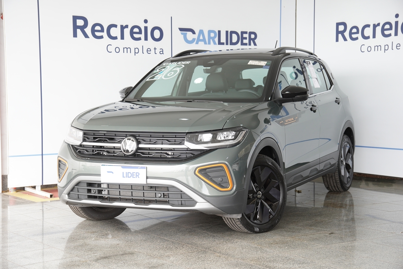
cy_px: 134
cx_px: 202
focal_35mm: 68
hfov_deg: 29.9
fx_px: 756
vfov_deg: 20.2
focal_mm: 45
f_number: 3.5
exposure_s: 1/125
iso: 200
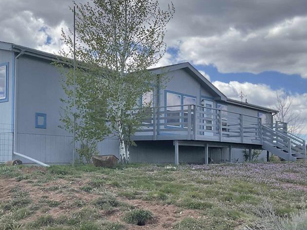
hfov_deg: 39.8
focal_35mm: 47
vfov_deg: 30.8
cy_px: 138
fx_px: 417
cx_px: 94
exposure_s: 1/1342
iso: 16
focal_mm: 3
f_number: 1.8
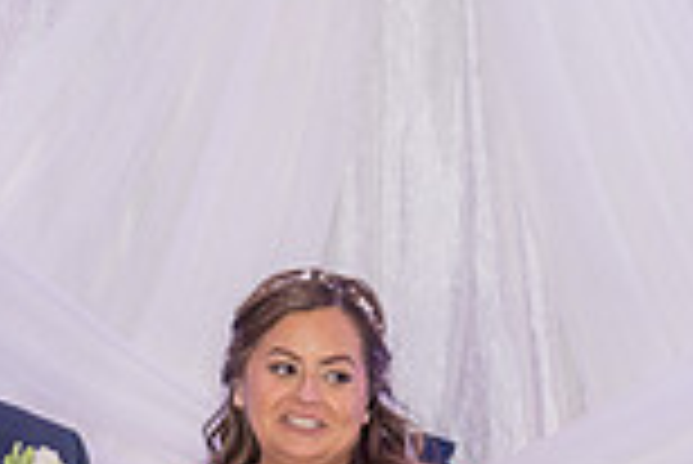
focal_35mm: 263
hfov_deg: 7.8
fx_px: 5067
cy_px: 714
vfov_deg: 5.2
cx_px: 207
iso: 1600
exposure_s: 1/200
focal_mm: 70
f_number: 4
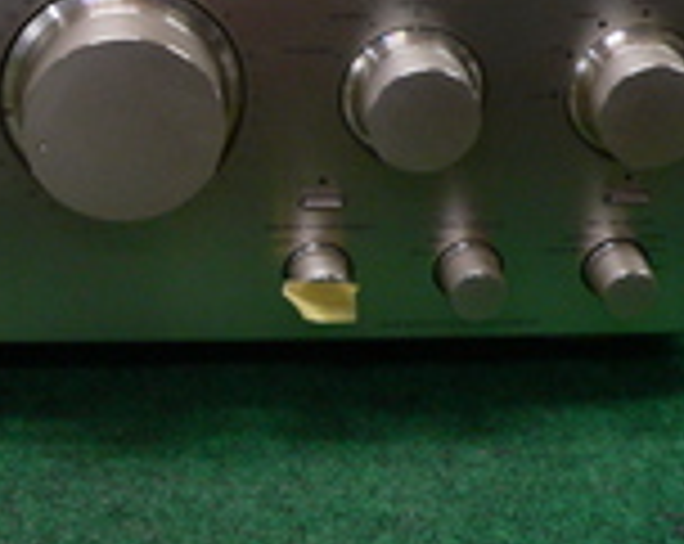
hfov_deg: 21.2
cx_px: 45
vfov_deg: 17.2
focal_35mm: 88
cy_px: 56
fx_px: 1778
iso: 200
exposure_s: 1/30
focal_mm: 6
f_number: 2.8
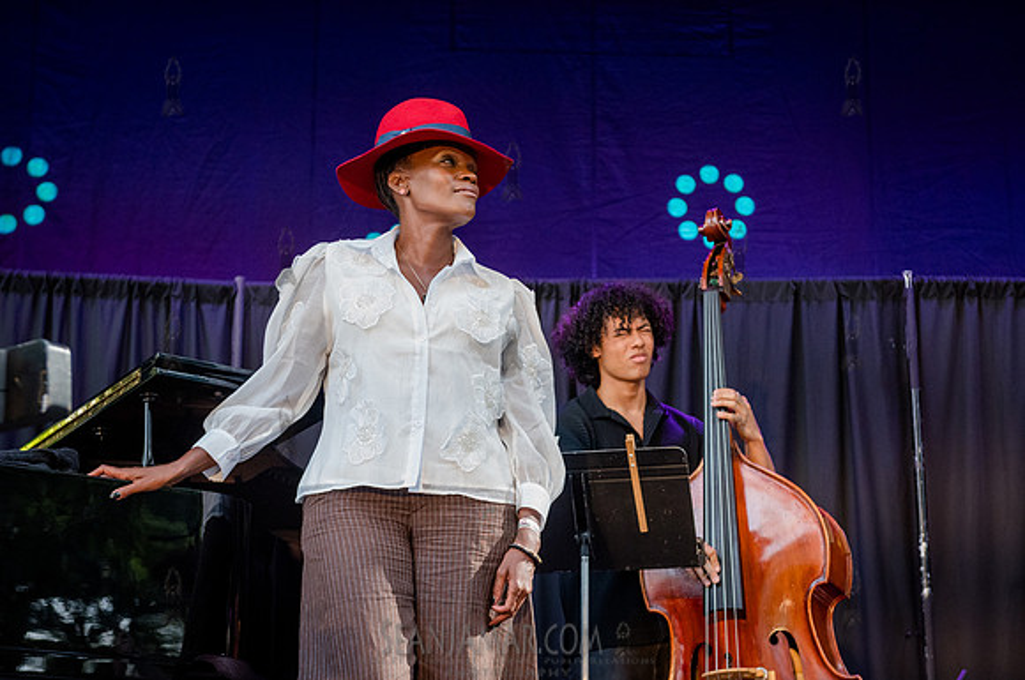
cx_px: 555
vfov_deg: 19.7
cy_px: 335
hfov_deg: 29.3
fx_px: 1961
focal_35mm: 69
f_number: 4
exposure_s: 1/800
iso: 2500
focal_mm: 60
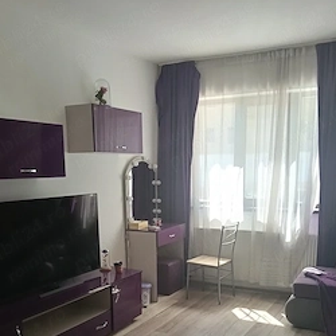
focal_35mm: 38
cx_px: 164
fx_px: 417
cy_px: 259
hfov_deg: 43.9
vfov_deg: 42.3
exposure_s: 1/33.3
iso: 100
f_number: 1.8
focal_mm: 3.98
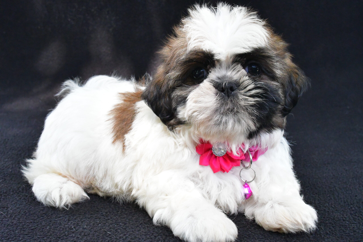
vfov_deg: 31.9
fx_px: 423
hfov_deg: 46.4
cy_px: 121
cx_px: 182
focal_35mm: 42
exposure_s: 1/500
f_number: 11
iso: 8000
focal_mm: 28
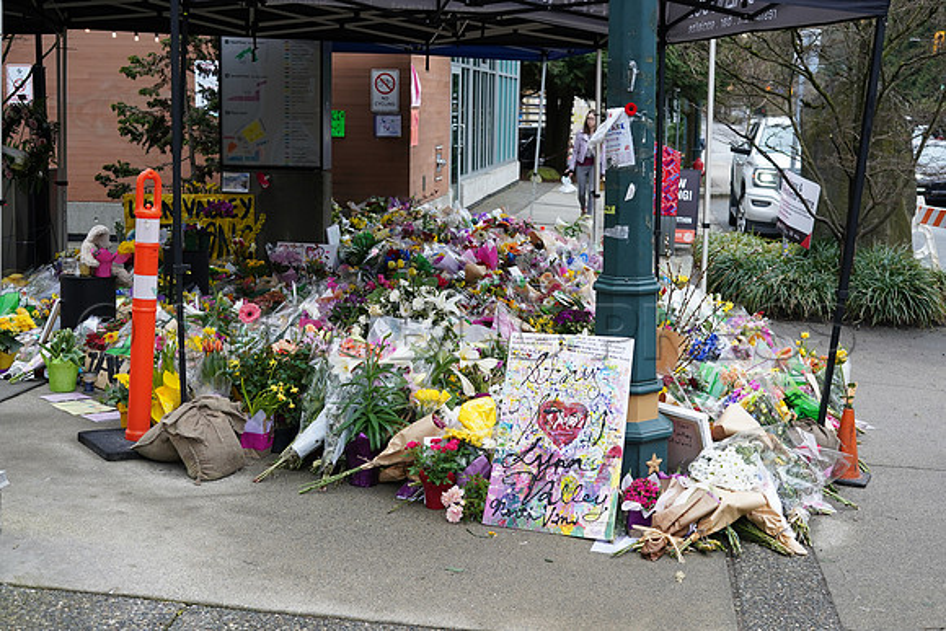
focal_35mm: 50
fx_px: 1314
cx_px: 473
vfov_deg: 27.0
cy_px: 316
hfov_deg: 39.6
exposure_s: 1/125
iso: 640
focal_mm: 50
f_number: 5.6
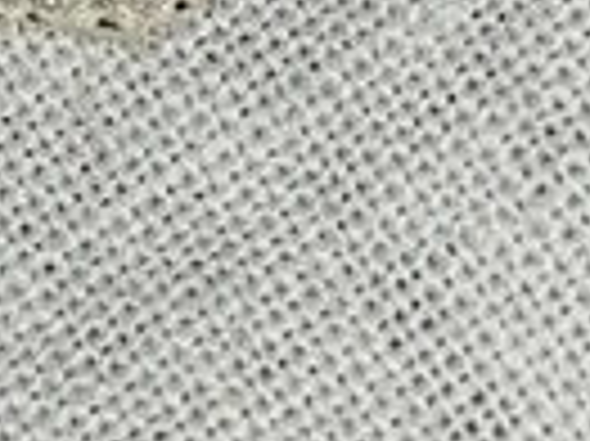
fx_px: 4989
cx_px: 68
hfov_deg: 6.8
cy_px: -369
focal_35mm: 293
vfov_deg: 5.0
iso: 50
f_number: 1.7
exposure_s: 1/50
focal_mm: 5.31
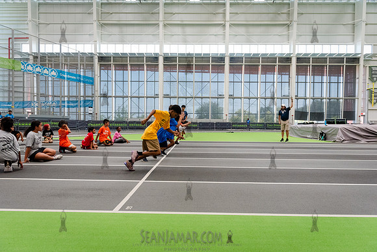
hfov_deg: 73.7
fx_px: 251
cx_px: 188
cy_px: 126
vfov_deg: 53.2
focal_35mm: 24
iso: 6400
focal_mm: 24
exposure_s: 1/1600
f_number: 3.5
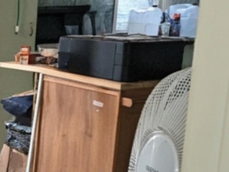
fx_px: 609
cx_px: -207
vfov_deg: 16.0
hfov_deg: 16.8
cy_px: 114
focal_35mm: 92
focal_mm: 6.3
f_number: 1.7
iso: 100
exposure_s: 1/30
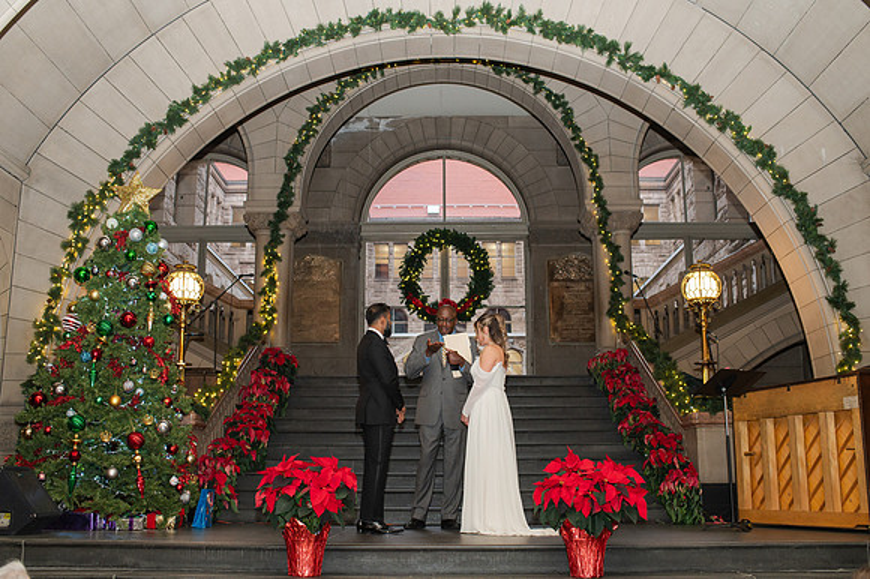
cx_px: 427
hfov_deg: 51.9
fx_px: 895
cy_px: 290
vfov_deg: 35.9
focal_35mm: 37
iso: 1000
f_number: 3.5
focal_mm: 35
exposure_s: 1/200
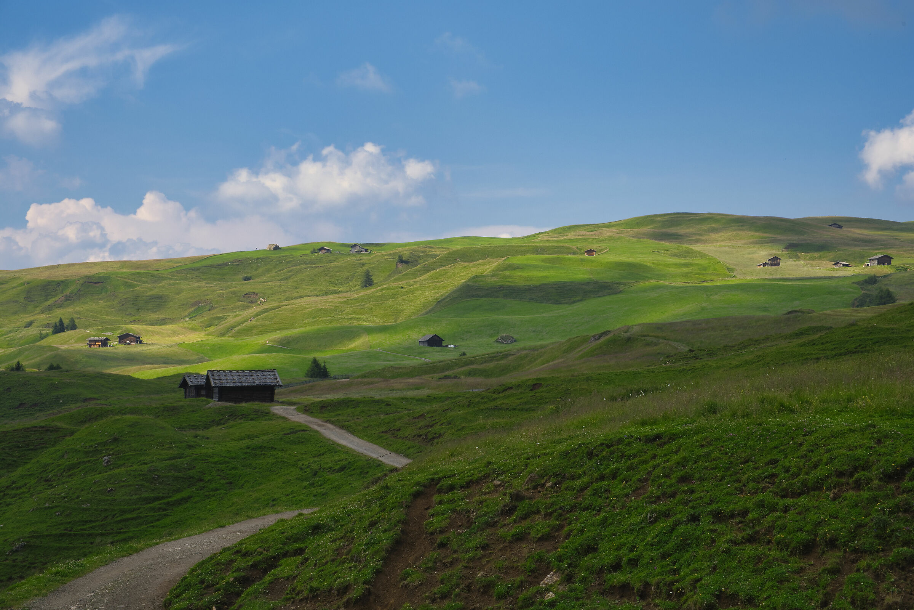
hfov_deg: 32.9
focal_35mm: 61
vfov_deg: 22.3
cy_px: 305
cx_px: 457
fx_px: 1549
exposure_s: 1/240
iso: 200
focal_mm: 40.7
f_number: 10
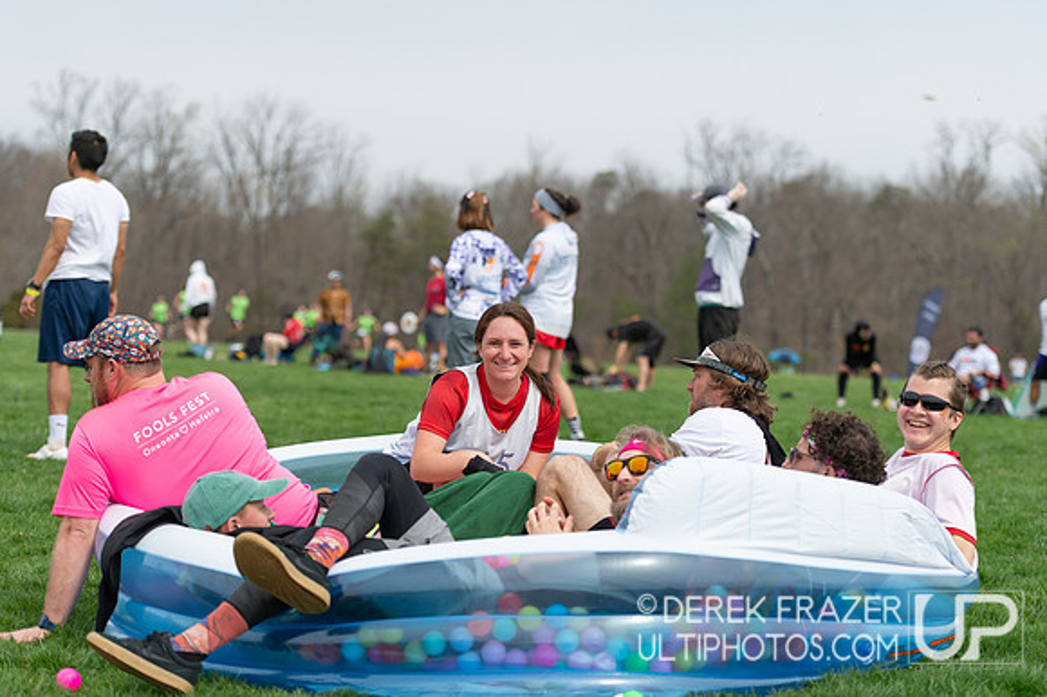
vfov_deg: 16.6
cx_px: 524
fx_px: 2383
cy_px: 348
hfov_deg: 24.8
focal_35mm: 82
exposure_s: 1/3200
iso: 100
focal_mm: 82
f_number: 2.8
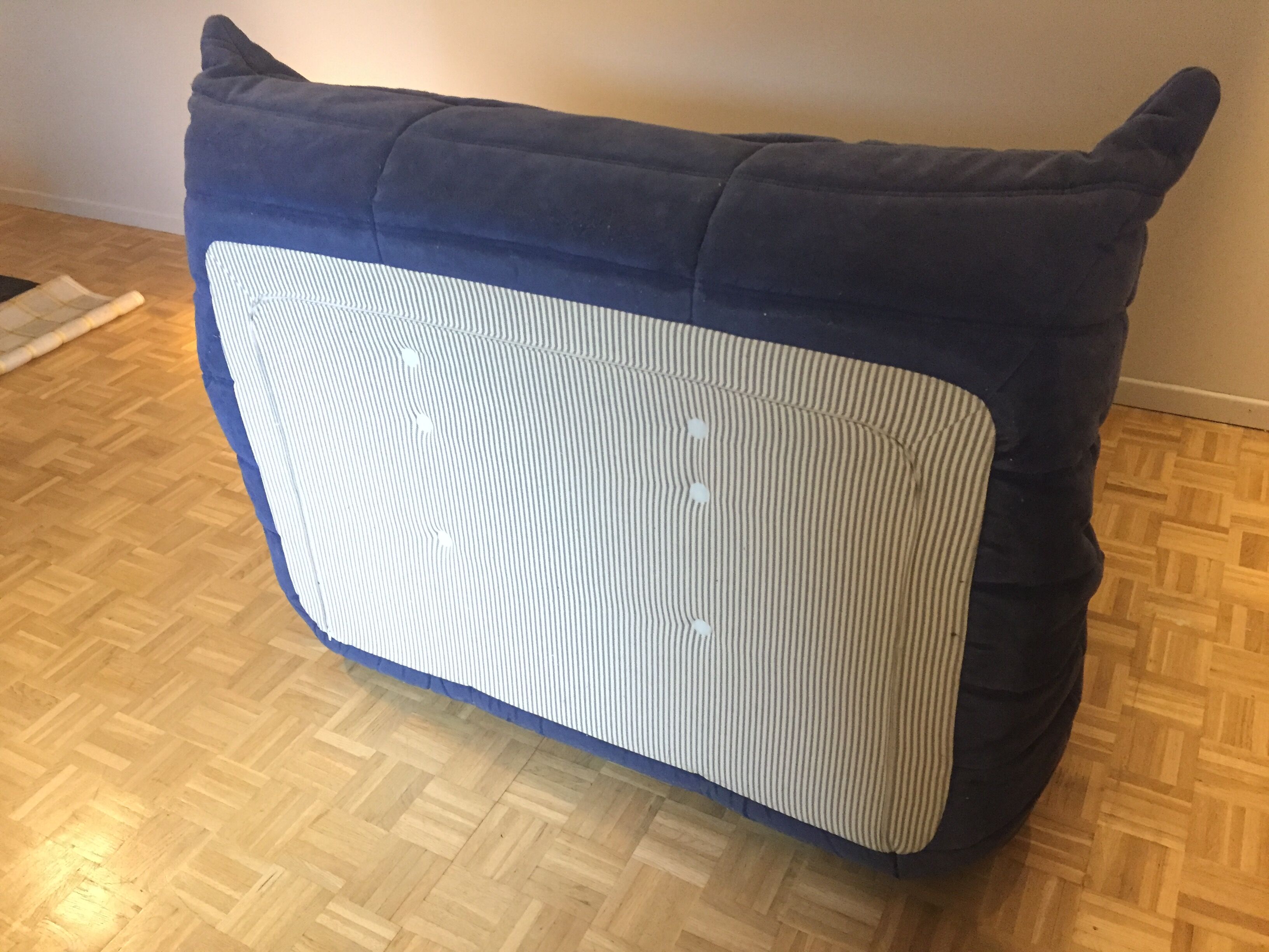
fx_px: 1063
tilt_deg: -33.2
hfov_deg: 61.7
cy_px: 476
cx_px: 634
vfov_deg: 48.2
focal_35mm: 29
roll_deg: +3.1
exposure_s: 1/17
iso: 320
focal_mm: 4.15
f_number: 2.2
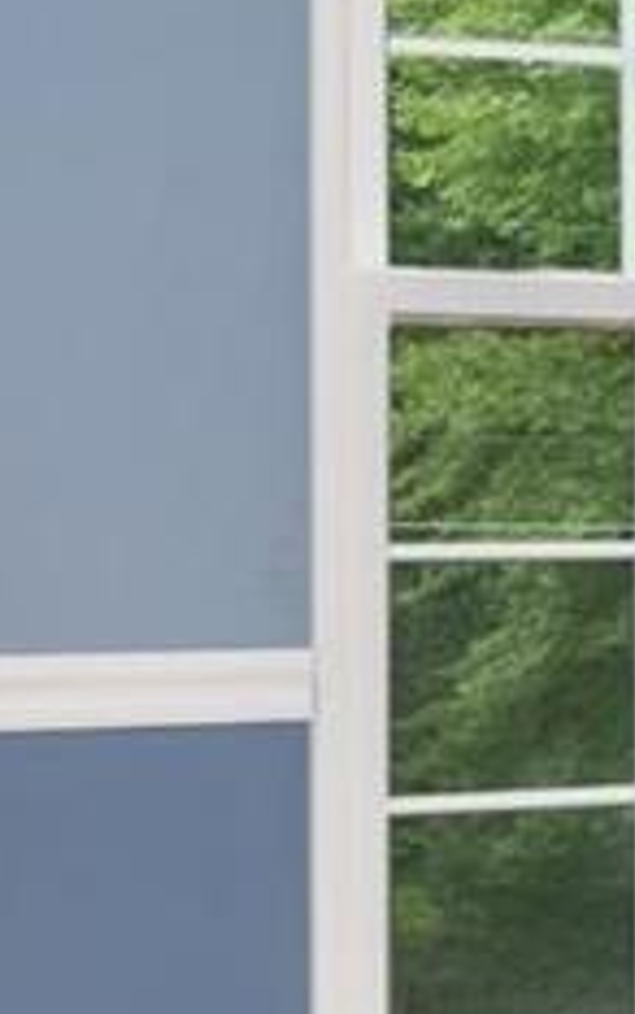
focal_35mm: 126
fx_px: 3482
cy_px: 522
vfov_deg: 16.6
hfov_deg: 8.4
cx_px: 2044
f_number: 8
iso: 400
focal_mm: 9
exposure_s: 1/2
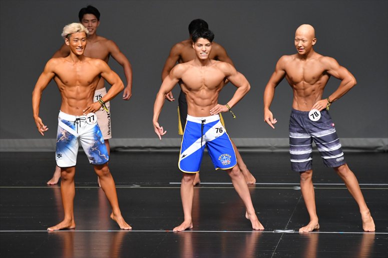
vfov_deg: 4.6
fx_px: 3232
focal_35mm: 300
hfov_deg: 6.9
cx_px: 194
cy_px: 129
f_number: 5.6
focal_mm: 200
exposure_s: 1/400
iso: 2500
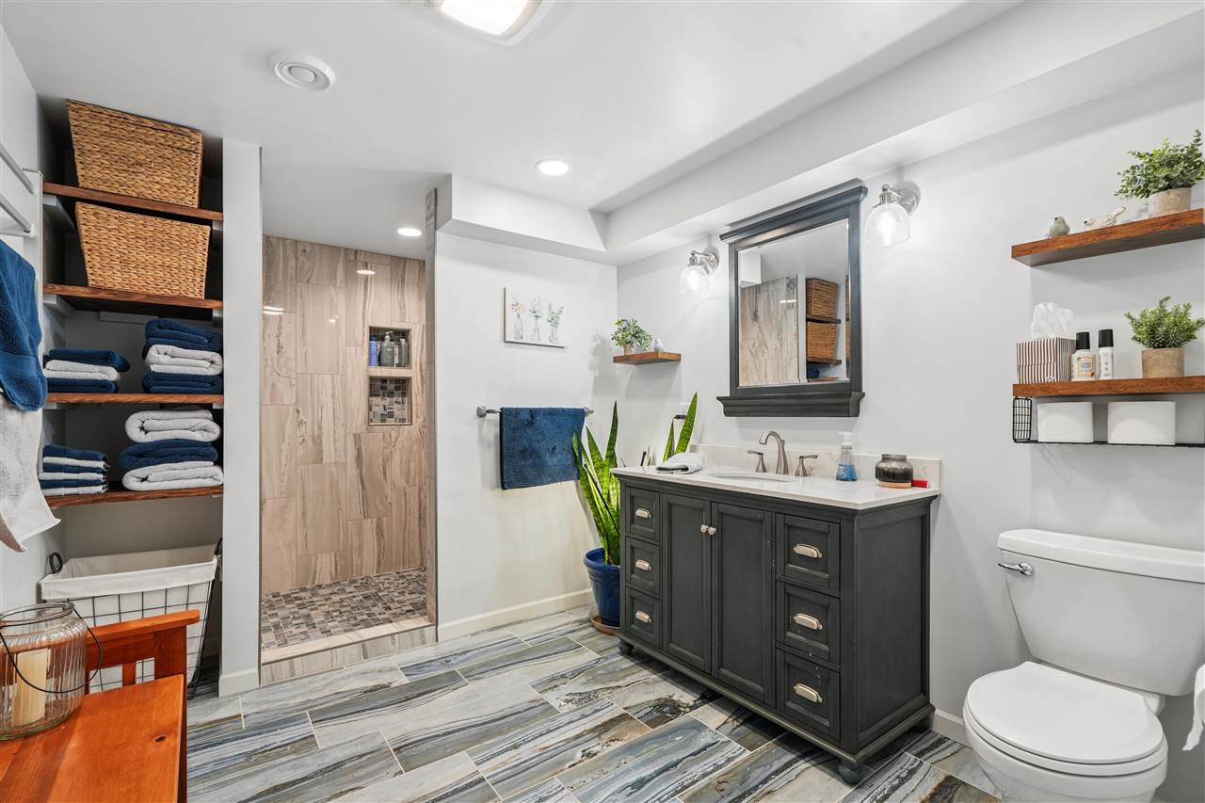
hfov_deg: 96.7
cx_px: 602
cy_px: 402
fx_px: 535
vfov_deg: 73.7
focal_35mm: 16
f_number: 10
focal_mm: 16
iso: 640
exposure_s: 1/15
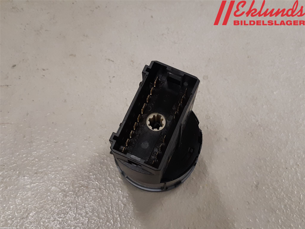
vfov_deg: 53.1
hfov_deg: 67.3
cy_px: 114
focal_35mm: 26
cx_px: 152
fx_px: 229
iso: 125
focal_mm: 3.93
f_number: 1.7
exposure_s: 1/50
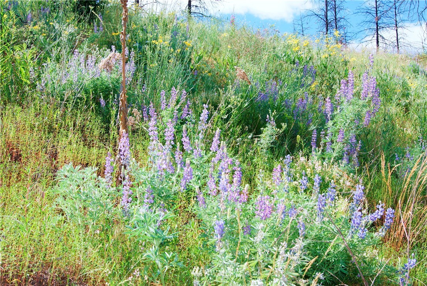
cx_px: 214
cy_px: 143
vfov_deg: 32.0
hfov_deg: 46.4
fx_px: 499
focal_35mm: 42
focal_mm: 28
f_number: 9
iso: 100
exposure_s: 1/160
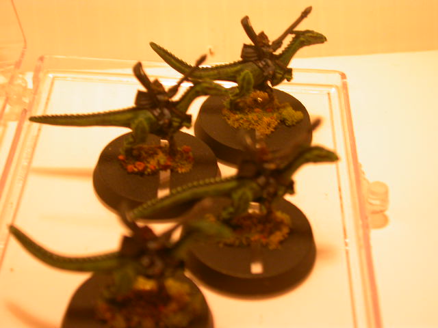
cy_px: 164
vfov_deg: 18.9
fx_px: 987
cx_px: 219
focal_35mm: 78
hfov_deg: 25.0
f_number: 3.5
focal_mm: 16.2
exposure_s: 1/34.7
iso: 100
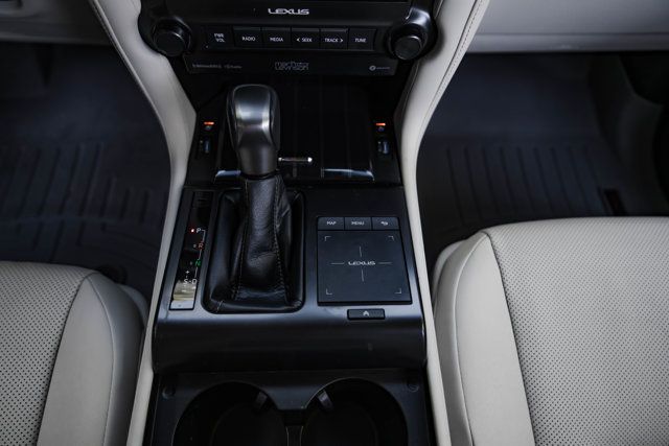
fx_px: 446
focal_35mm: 24
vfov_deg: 53.2
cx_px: 334
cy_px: 223
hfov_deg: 73.7
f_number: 2.8
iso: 640
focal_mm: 24
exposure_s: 1/200
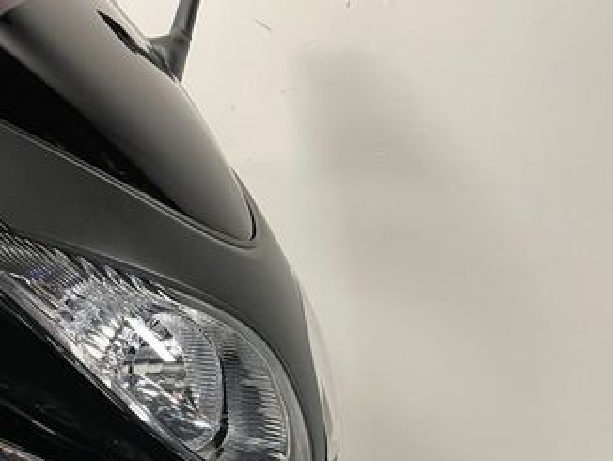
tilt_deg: -15.6
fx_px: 904
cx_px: 241
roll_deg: +0.9
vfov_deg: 28.1
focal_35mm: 51
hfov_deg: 37.3
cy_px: 361
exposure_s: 1/50
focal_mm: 5.1
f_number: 1.6
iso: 125
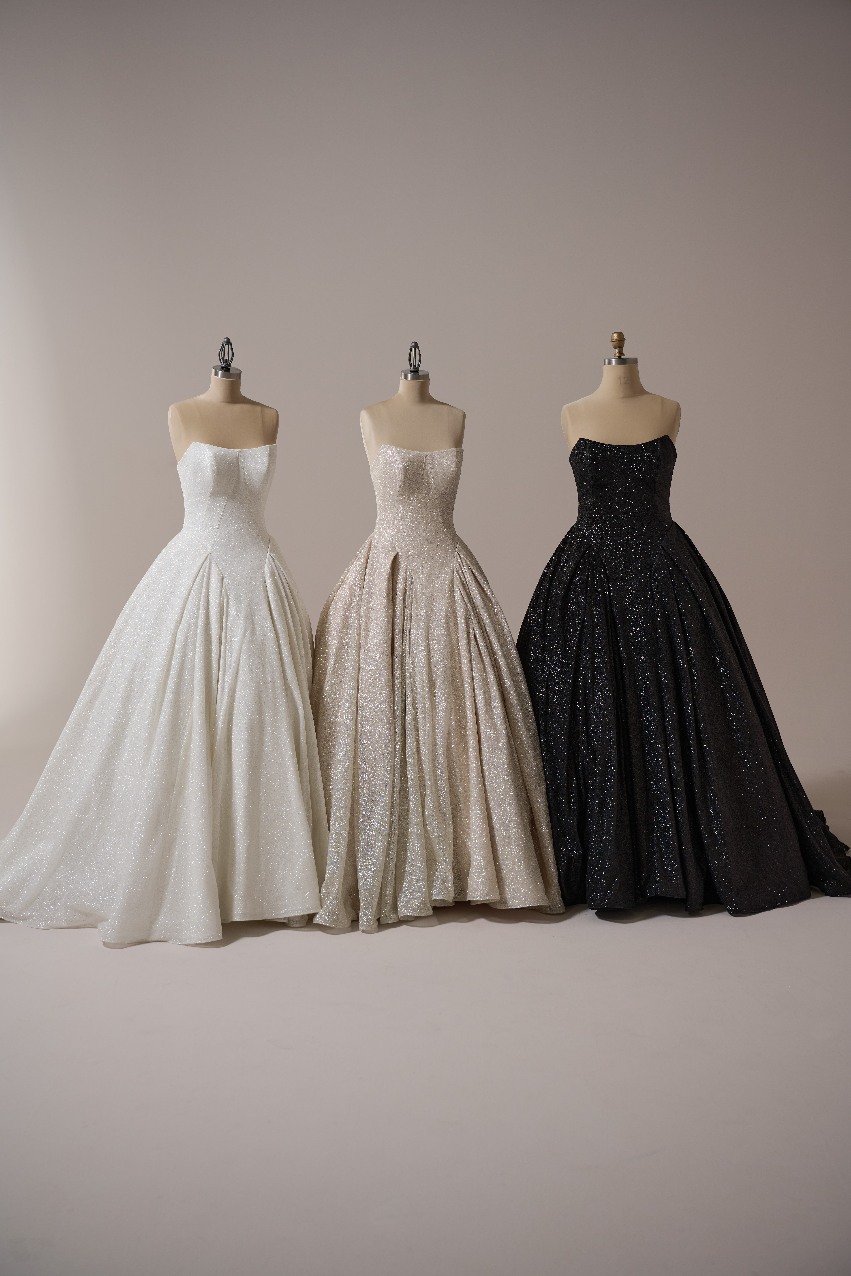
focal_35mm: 41
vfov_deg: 47.4
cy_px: 638
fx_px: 1454
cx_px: 426
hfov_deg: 32.6
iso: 200
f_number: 3.2
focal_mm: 41
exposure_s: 1/160
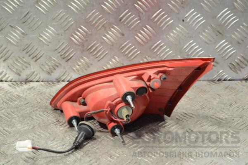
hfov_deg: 24.6
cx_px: 124
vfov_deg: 16.6
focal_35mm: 82
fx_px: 568
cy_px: 82
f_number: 5.6
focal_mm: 55
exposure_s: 1/30
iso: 450
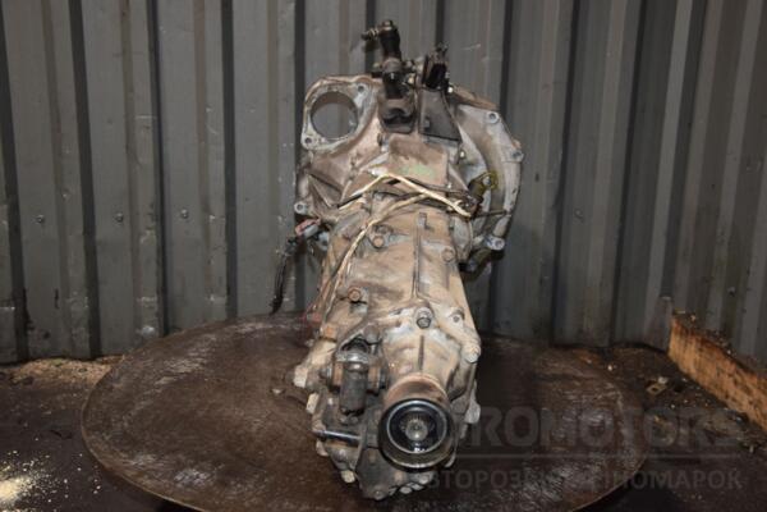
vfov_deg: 28.1
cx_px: 384
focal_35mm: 48
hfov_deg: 41.1
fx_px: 1023
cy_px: 256
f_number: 5
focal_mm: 32
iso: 800
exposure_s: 1/60
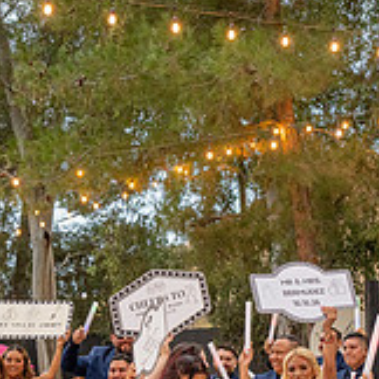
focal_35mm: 131
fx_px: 1623
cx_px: 19
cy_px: 439
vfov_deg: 13.0
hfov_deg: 13.2
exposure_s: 1/200
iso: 1600
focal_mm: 43
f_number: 4
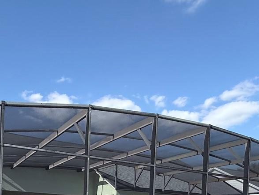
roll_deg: -1.4
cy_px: 222
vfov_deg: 32.5
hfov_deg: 48.6
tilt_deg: -3.0
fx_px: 284
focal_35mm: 38
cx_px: 99
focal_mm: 2.22
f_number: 2.2
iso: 50
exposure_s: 1/1167
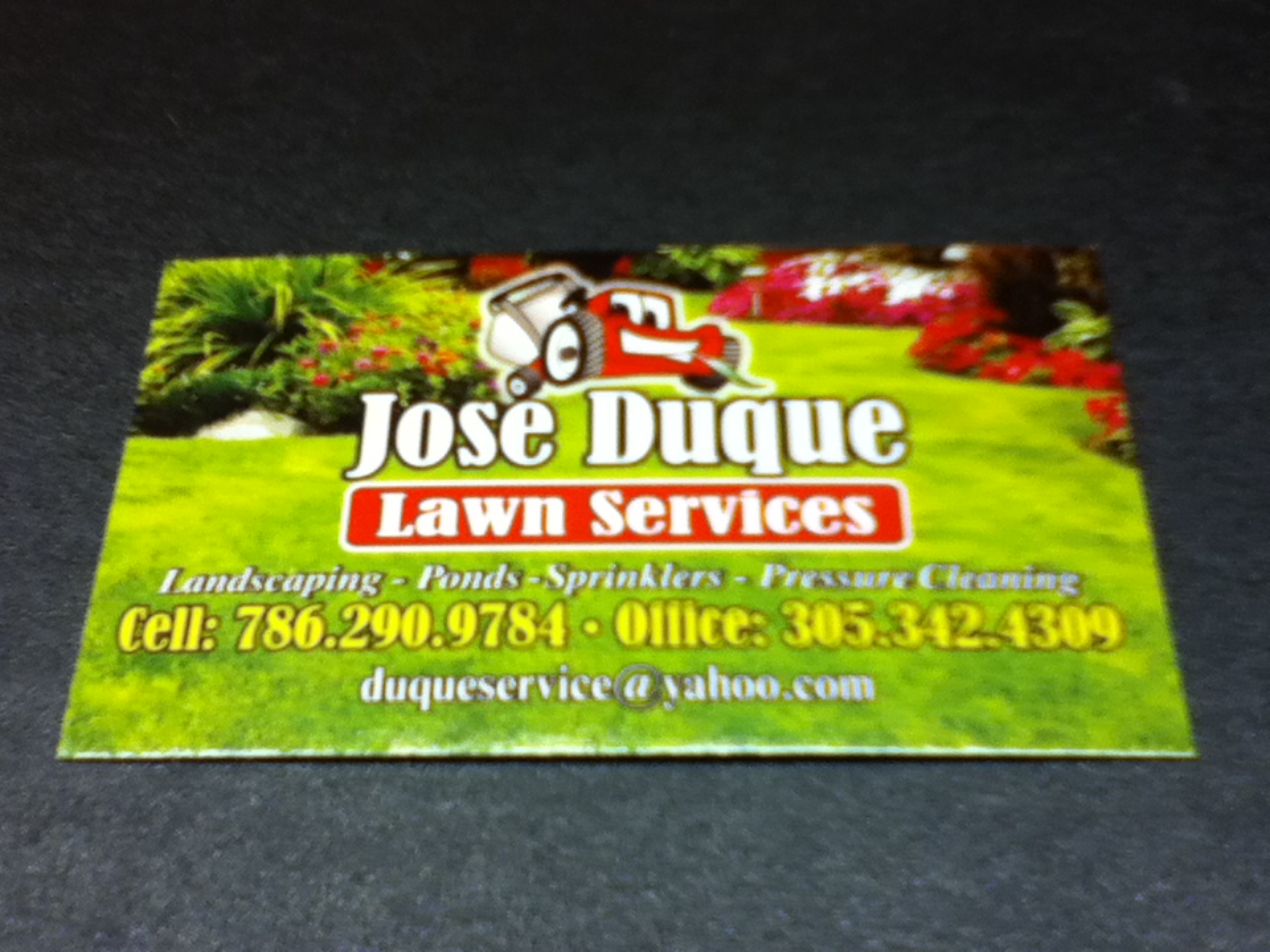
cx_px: 635
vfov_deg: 44.2
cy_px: 476
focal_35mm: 32
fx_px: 1174
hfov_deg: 56.8
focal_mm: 3.85
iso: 80
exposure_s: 1/128
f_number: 2.4
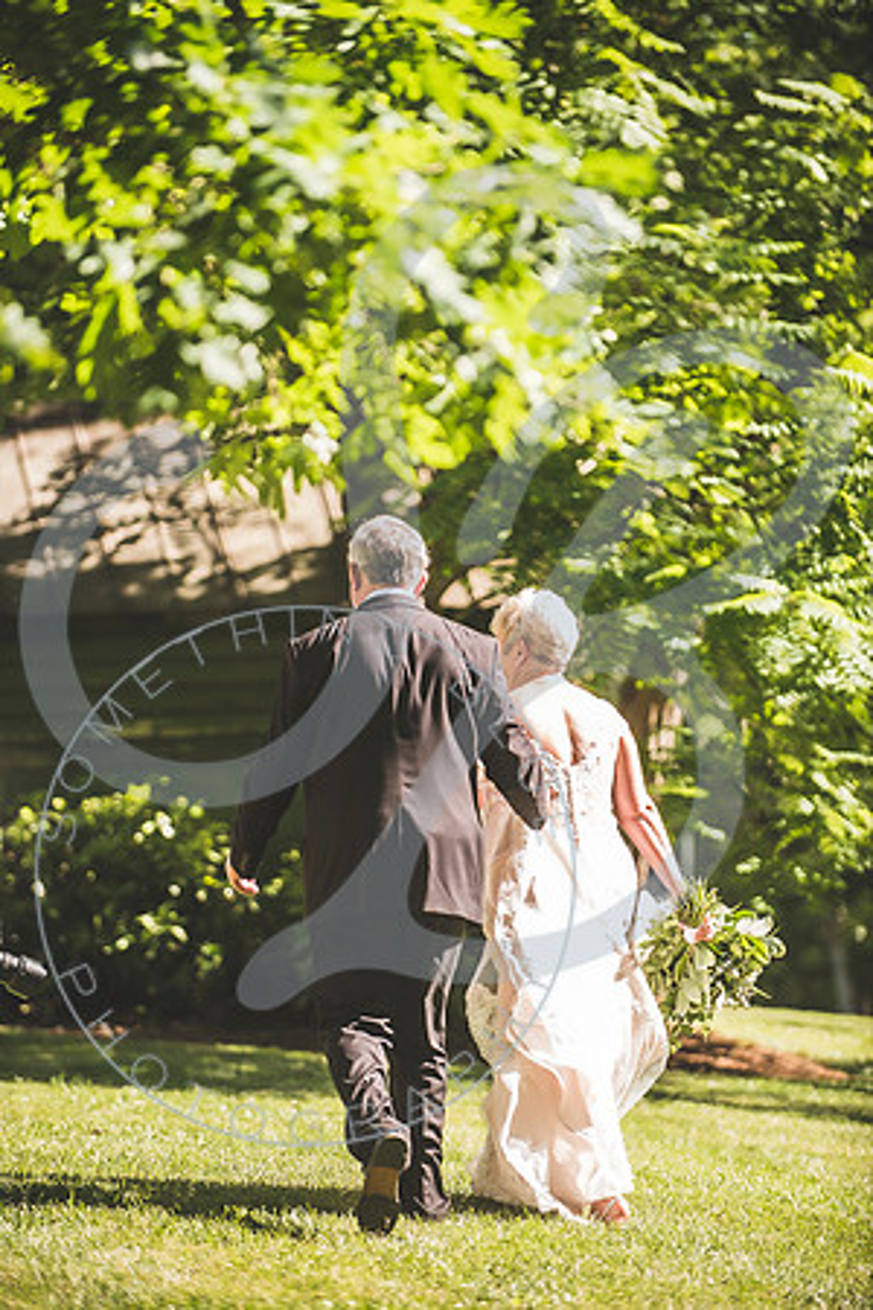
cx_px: 436
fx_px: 6183
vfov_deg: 12.1
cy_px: 655
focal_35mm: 170
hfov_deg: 8.1
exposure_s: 1/800
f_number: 2.8
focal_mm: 170
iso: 320
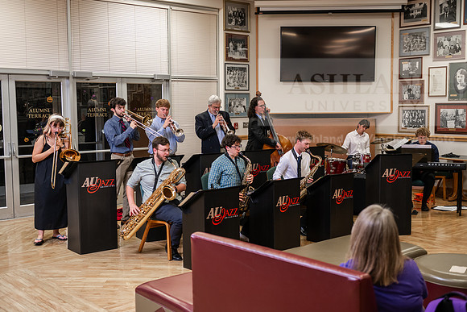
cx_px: 234
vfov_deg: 29.9
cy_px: 156
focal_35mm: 45
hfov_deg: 43.6
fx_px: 584
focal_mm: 45
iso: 1250
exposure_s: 1/160
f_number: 3.2
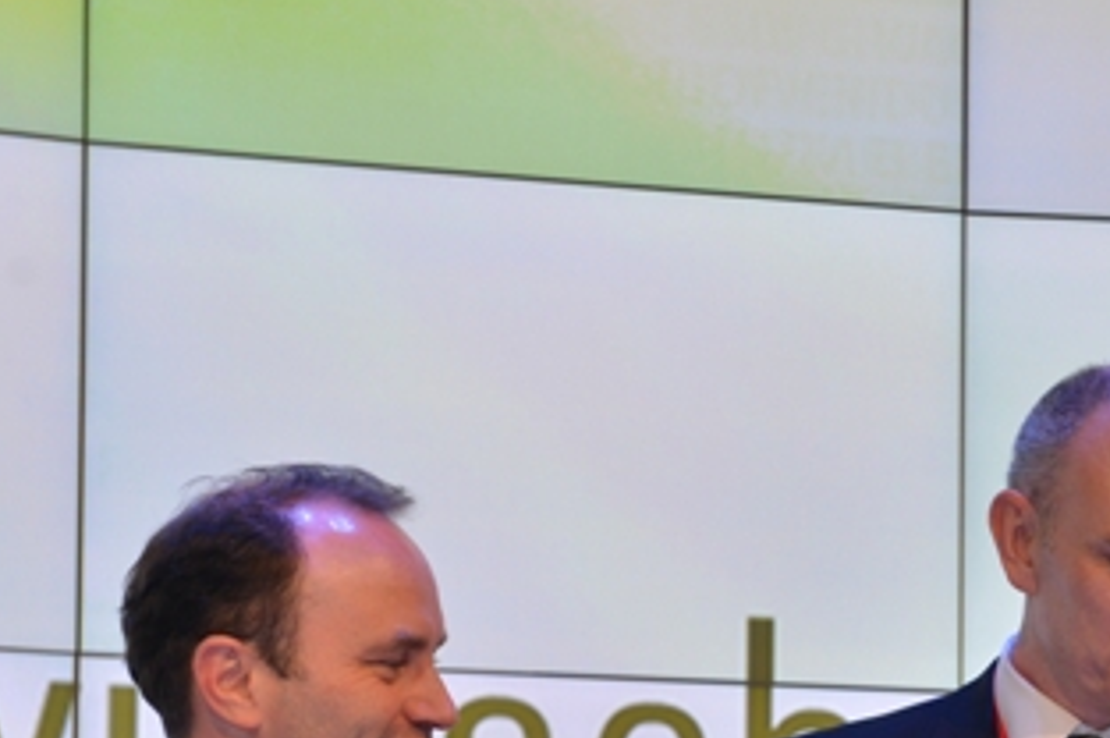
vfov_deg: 10.1
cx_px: 965
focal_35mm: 133
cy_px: 938
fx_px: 4096
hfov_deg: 15.3
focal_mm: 52
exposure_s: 1/100
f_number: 5.6
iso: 1000
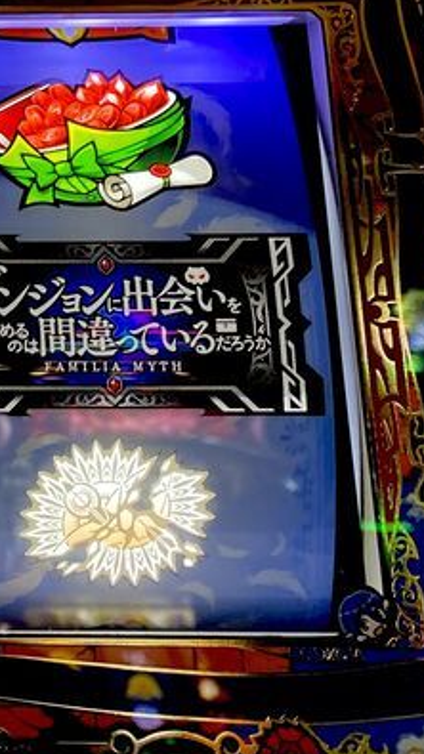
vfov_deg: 23.1
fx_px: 1720
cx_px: -481
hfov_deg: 12.1
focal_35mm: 86
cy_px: -97
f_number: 1.8
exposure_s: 1/112
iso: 100
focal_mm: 4.25
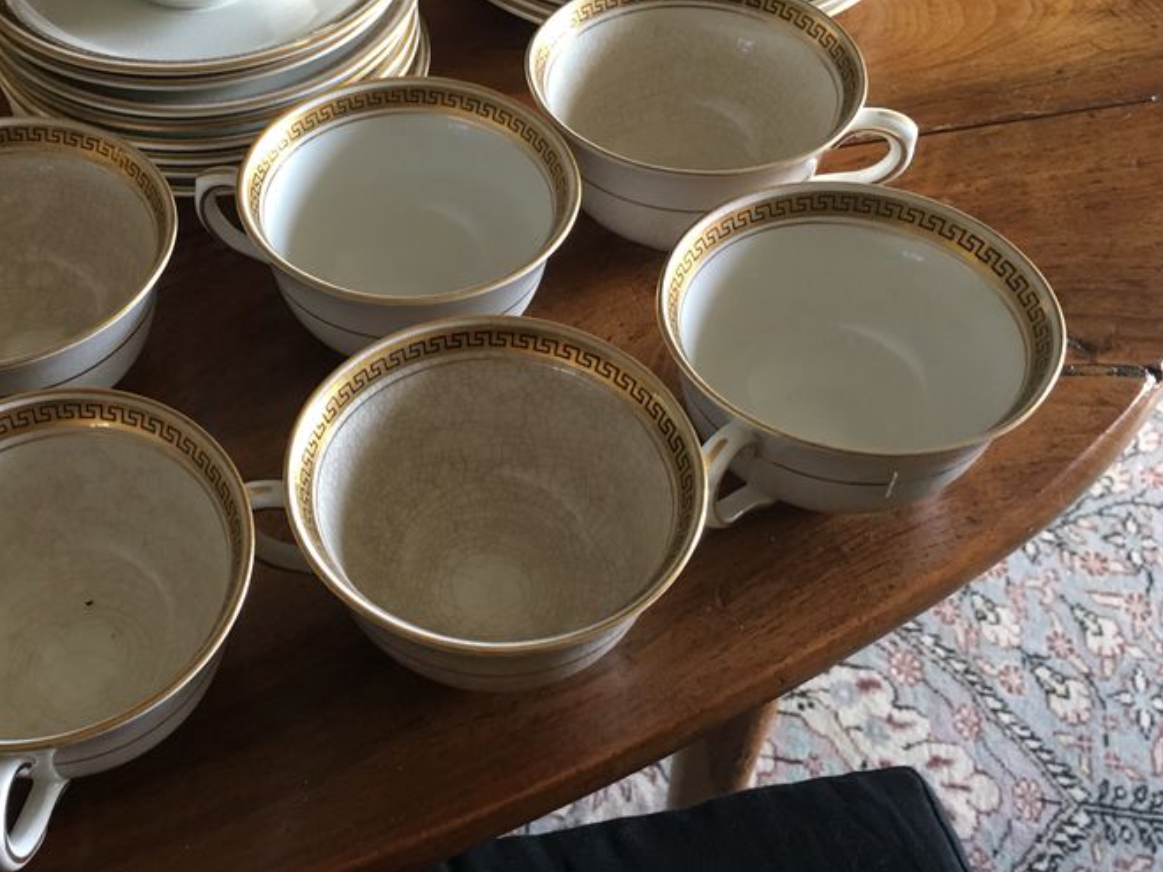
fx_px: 1478
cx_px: 314
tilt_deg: -47.1
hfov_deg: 41.9
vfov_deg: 32.8
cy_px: 360
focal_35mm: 44
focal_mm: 4.15
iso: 50
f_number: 2.2
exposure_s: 1/15
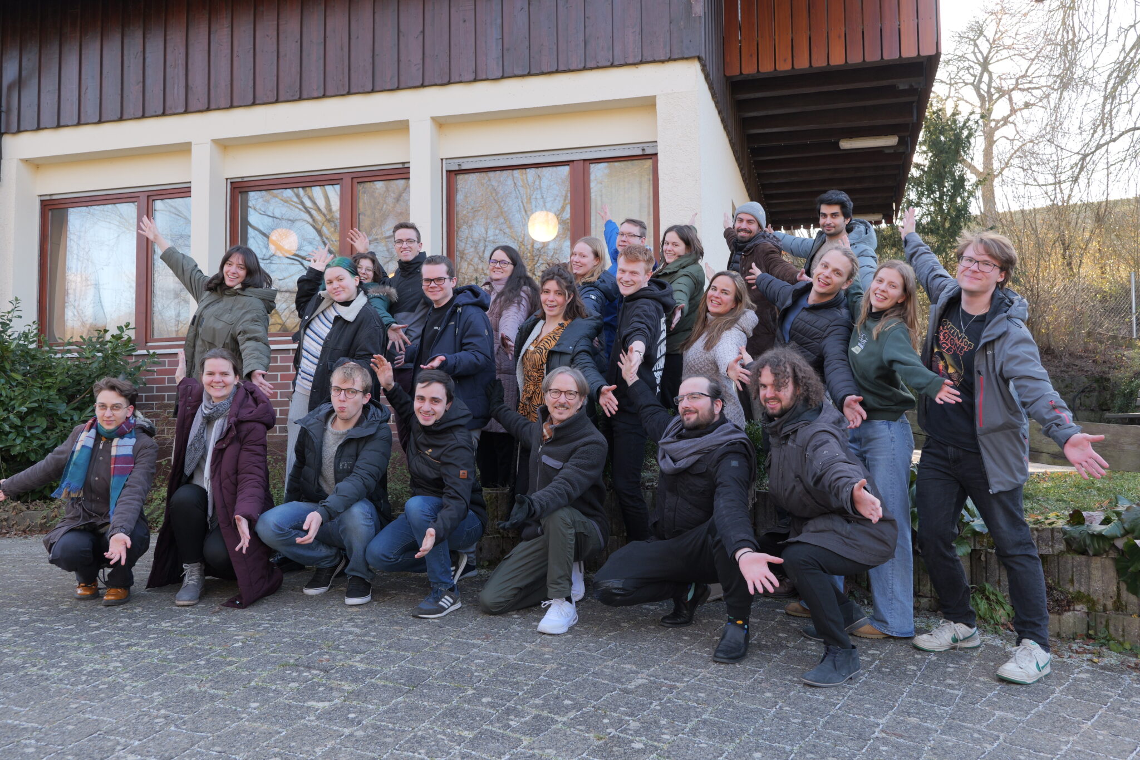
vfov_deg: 42.3
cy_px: 380
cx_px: 570
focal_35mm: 31
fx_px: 982
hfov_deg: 60.3
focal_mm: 31
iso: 800
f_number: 5.6
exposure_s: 1/200
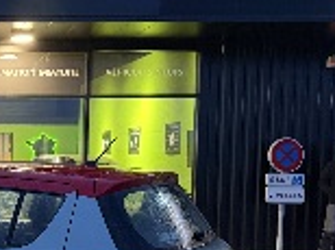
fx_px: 628
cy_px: 196
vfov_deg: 22.3
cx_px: -67
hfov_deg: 26.5
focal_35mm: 65
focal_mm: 6.76
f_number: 1.78
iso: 800
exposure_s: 1/33
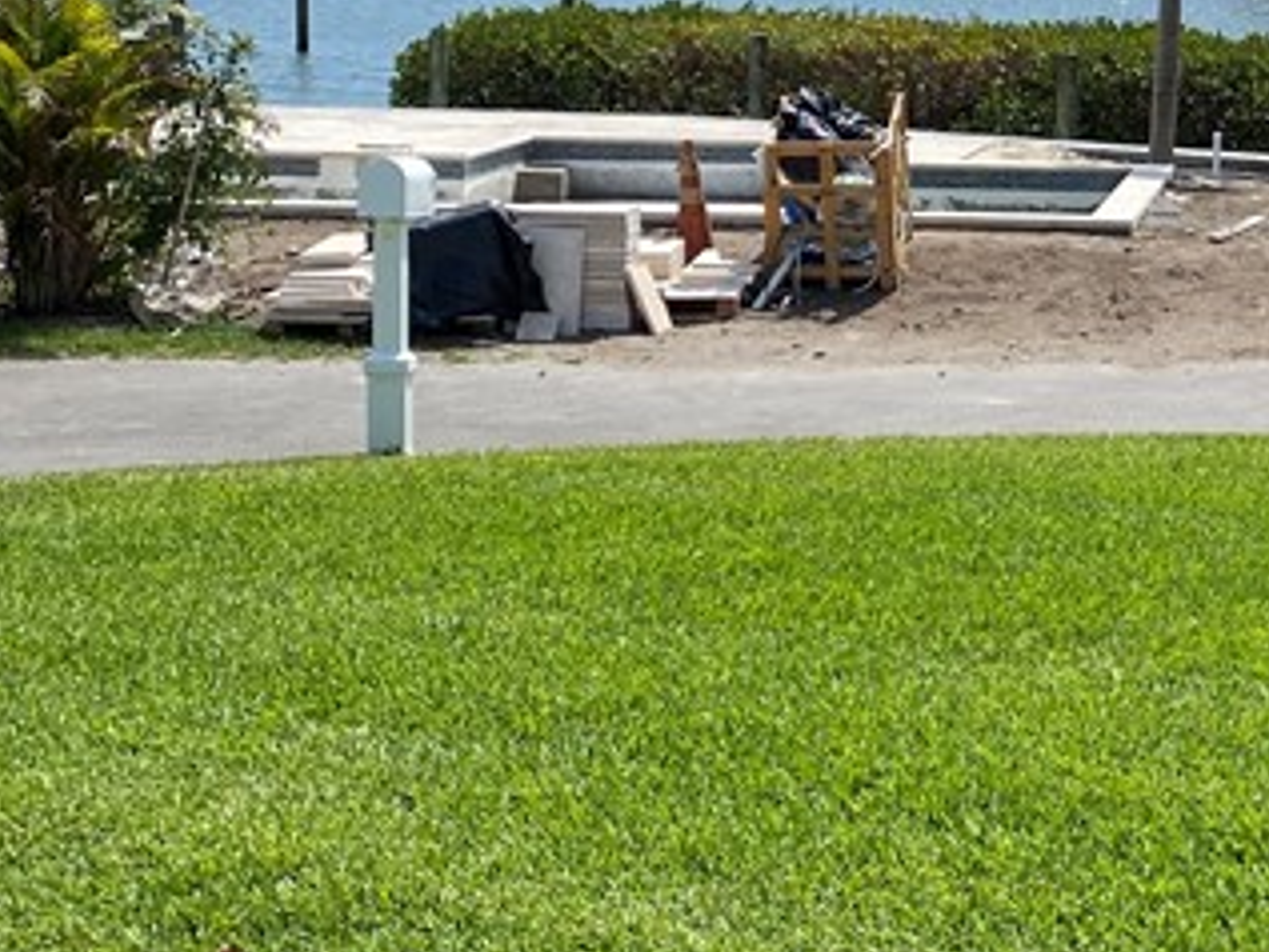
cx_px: 1501
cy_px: 116
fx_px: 3081
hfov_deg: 21.7
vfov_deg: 17.4
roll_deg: -1.0
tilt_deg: -4.8
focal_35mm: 84
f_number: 1.8
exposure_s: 1/4115
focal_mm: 4.25
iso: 32
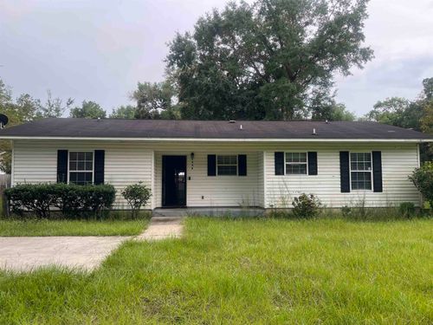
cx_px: 216
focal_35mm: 25
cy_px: 162
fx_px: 313
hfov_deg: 69.4
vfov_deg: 54.9
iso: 32
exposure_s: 1/410
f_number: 1.6
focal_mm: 5.1
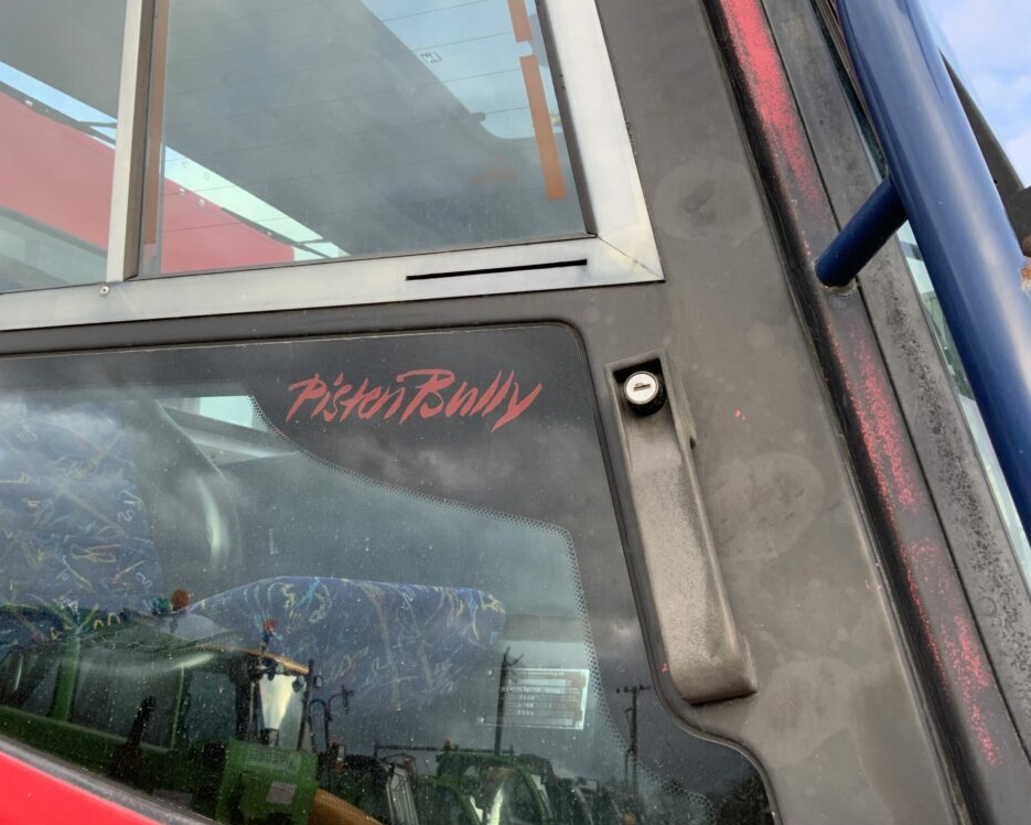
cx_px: 513
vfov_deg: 47.1
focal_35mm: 31
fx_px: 946
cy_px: 415
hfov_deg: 57.2
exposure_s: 1/122
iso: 20
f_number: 1.8
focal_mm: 3
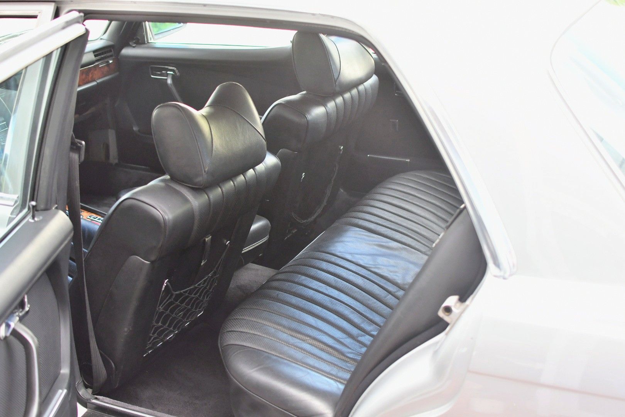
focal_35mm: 52
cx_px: 312
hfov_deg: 38.2
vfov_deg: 26.0
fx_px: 903
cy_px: 208
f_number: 2.8
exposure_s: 1/250
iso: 800
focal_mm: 35
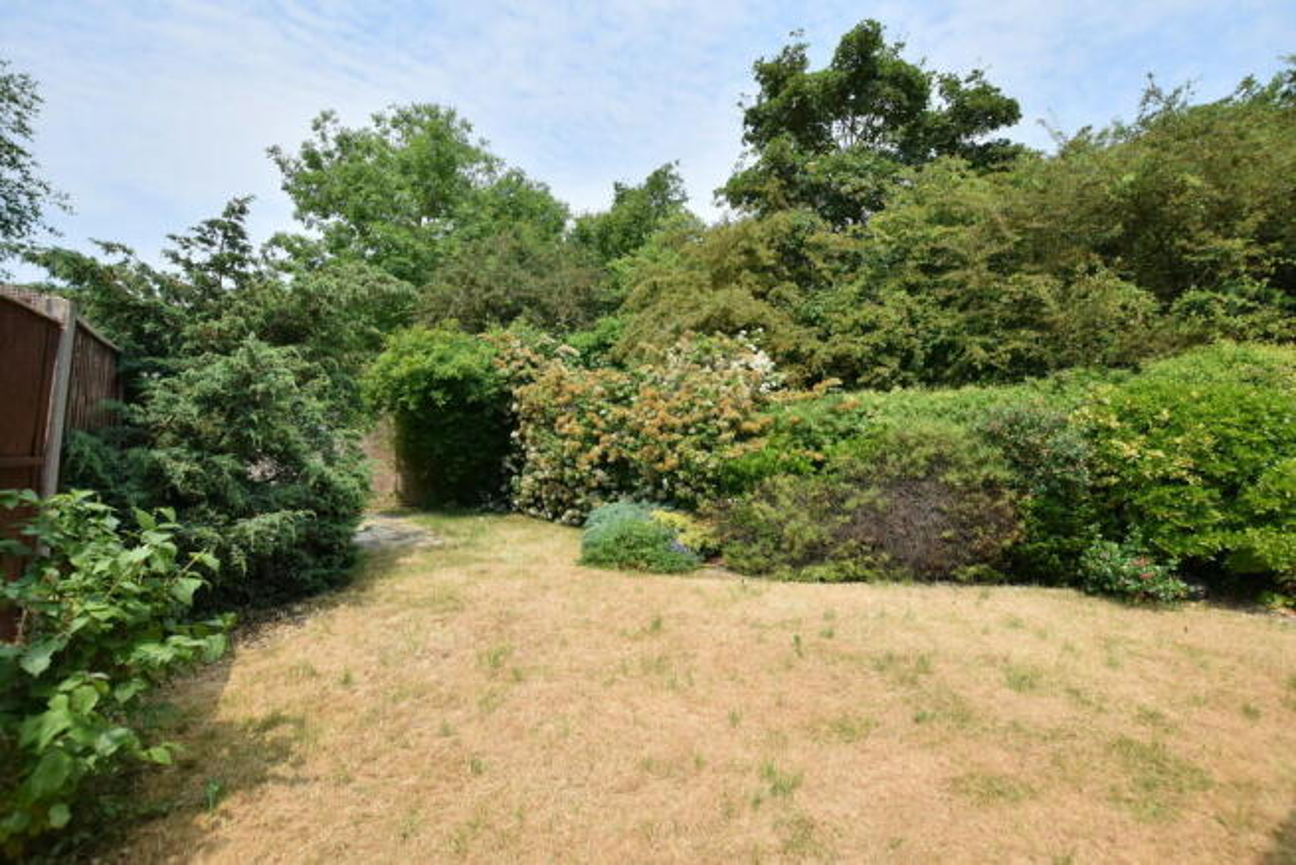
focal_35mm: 15
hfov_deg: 100.4
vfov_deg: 77.4
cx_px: 648
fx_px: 540
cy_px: 432
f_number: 7.1
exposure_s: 1/2000
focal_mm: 10
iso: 800
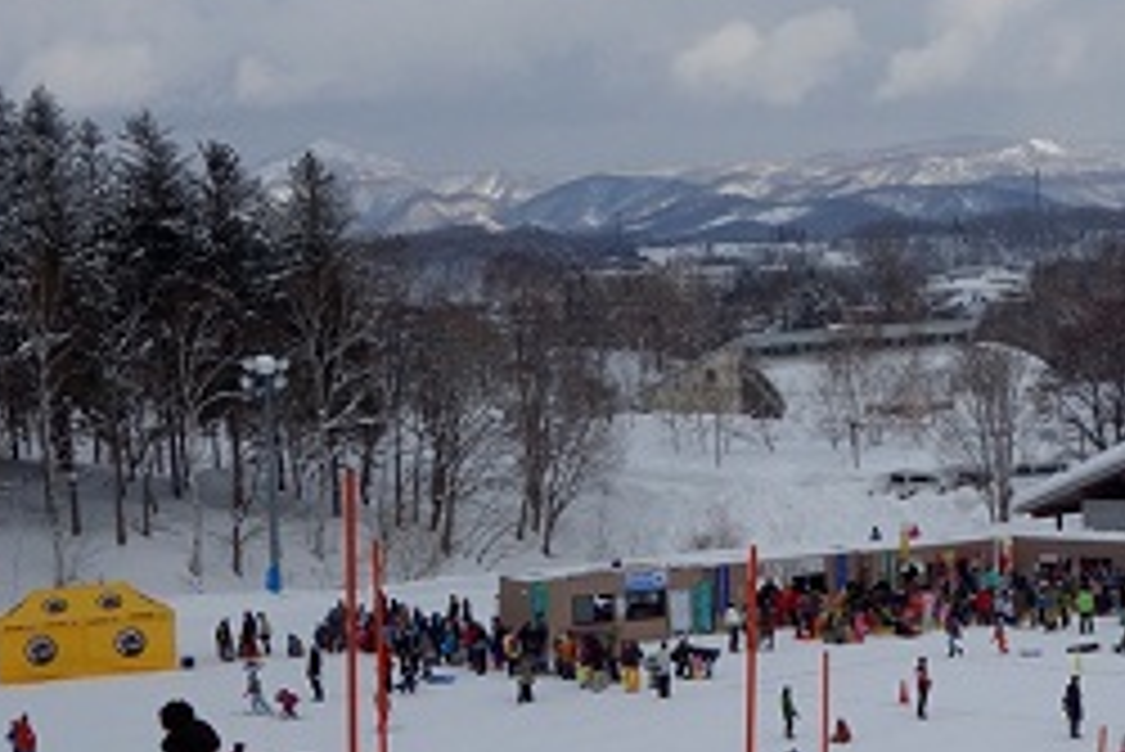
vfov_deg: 15.2
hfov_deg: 22.0
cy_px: 466
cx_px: 1053
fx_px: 2814
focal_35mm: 90
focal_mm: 16.78
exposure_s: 1/800
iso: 125
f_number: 7.1
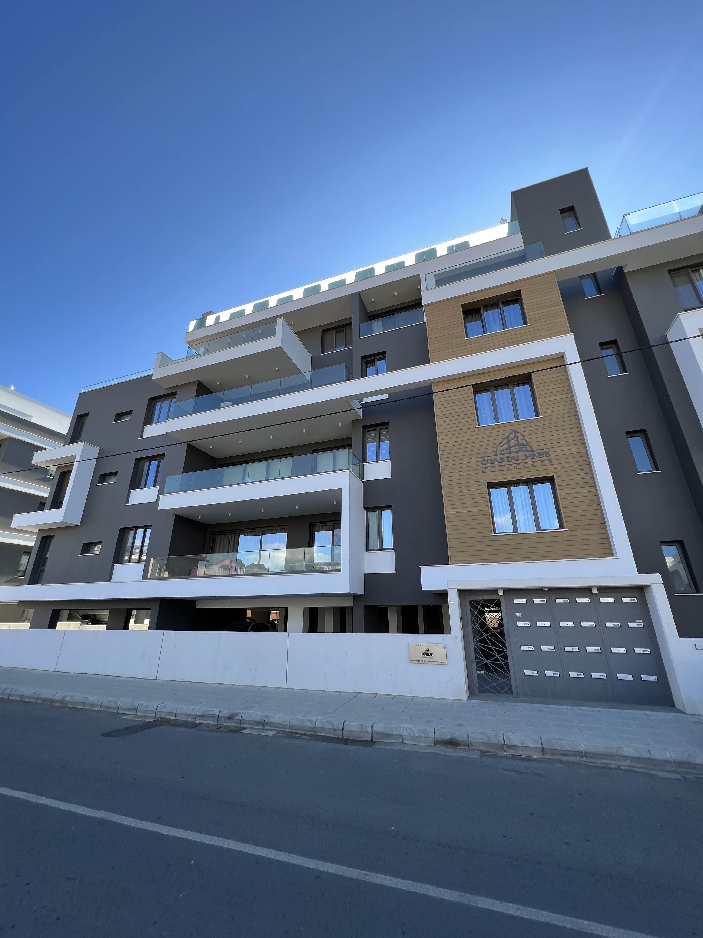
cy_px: 469
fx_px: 352
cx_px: 352
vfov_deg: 106.2
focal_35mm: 13
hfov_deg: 89.9
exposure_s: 1/449
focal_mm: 1.57
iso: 32
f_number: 1.8
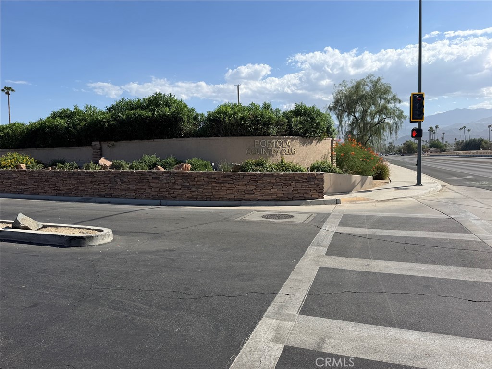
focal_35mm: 24
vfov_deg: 56.8
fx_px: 341
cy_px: 184
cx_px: 246
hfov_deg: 71.6
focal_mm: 6.76
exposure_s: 1/4975
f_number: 1.78
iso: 80
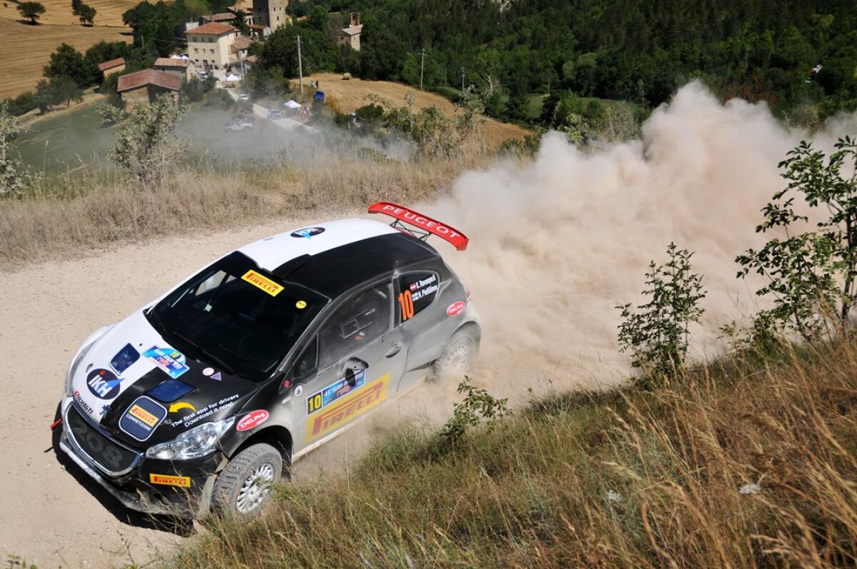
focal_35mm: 36
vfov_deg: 36.8
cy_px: 284
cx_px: 428
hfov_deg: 53.2
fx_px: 856
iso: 200
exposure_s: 1/2000
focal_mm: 24
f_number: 5.6
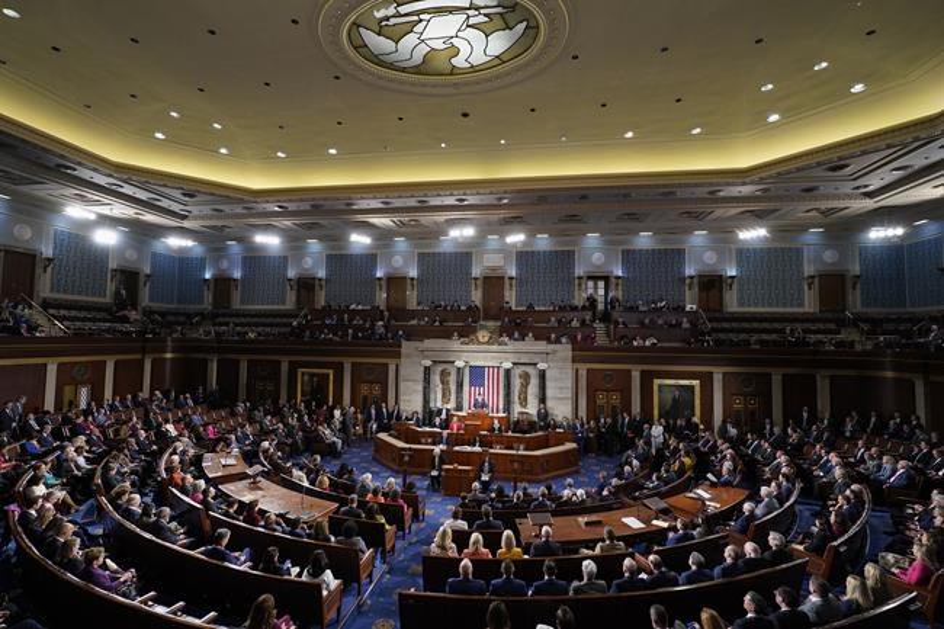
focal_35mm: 16
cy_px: 314
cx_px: 472
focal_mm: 16
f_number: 4
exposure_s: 1/320
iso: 2500
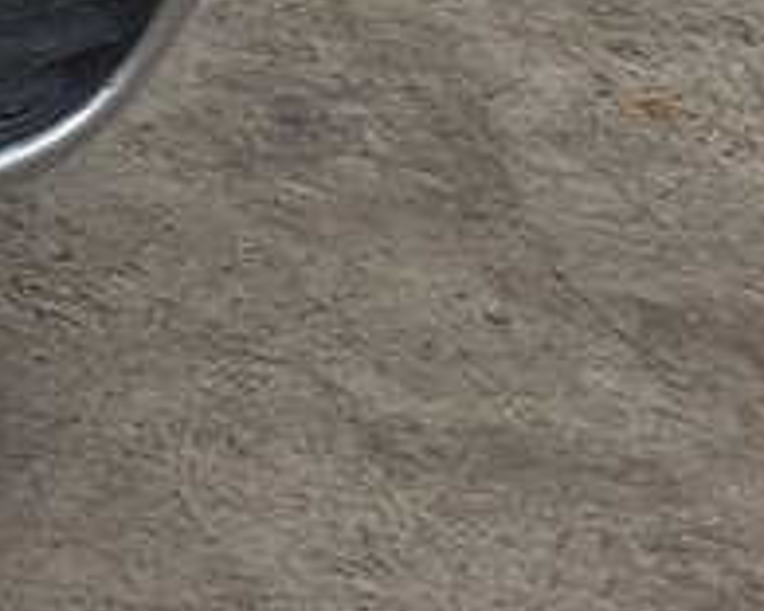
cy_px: -1206
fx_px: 4341
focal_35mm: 192
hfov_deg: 7.9
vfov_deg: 7.2
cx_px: -1888
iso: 50
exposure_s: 1/370
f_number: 1.8
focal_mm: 5.23
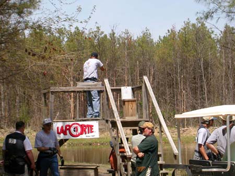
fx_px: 754
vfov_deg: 13.4
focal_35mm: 111
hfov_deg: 17.7
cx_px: 118
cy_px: 88
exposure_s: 1/469
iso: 100
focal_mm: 16.8
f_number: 4.8
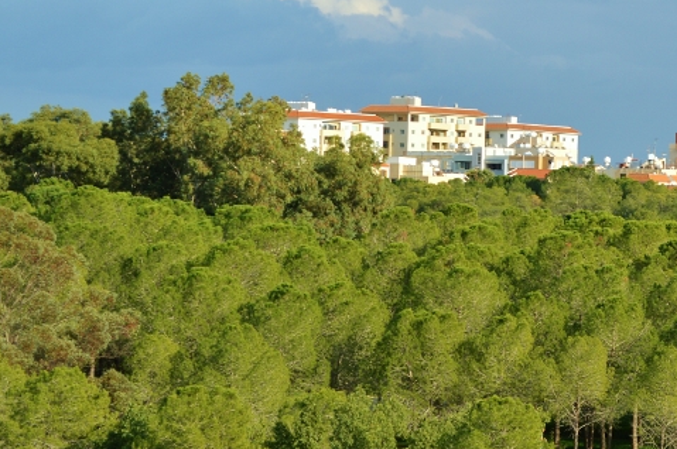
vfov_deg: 9.7
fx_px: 2648
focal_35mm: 141
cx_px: 540
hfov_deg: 14.5
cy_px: 148
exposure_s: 1/200
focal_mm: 50
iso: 100
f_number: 7.1
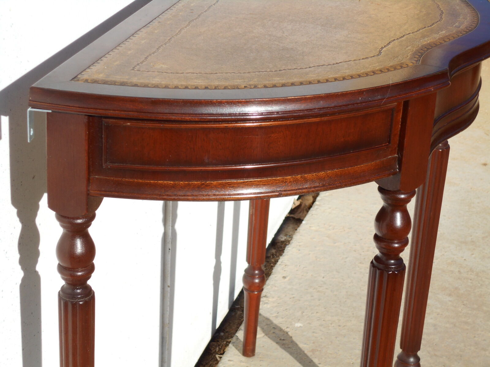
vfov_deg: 17.2
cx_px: 245
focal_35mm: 86
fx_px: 1217
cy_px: 184
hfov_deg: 22.8
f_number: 6.3
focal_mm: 15.4
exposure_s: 1/320
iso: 80
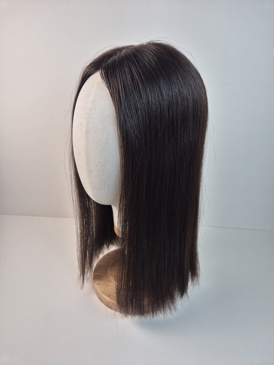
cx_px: 137
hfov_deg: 58.9
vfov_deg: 73.9
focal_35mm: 23
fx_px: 243
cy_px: 182
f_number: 1.8
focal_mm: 5.4
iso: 40
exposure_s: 1/180
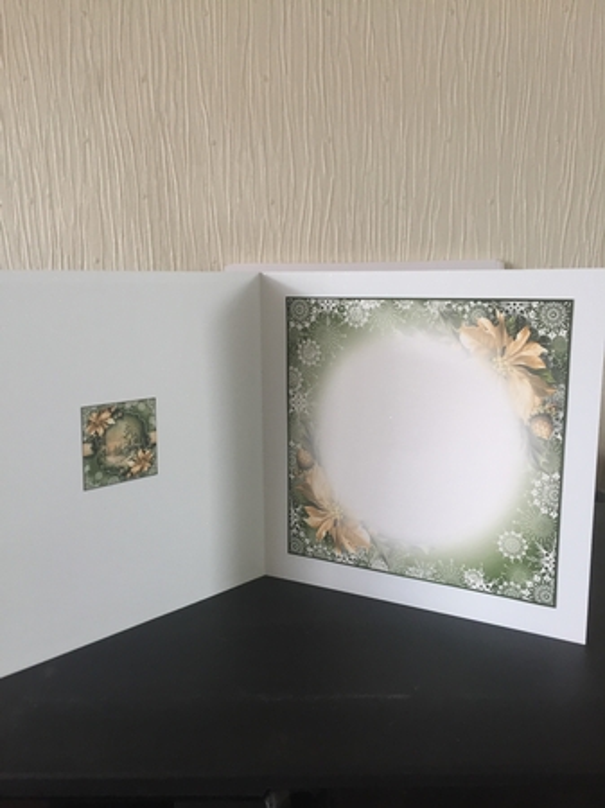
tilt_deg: -10.4
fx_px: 676
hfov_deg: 48.2
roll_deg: +0.5
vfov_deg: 61.7
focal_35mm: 29
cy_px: 404
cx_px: 302
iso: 100
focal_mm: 4.15
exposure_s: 1/33
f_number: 2.2
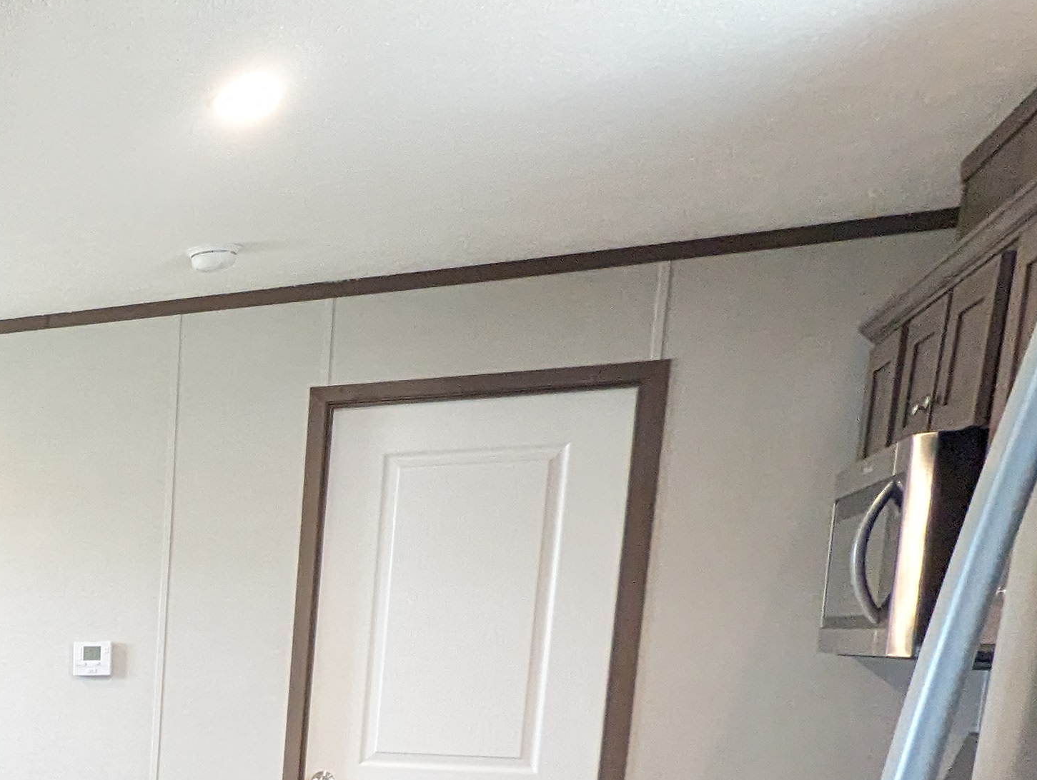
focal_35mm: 45
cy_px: 853
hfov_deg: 31.3
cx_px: -344
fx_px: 1350
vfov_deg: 29.2
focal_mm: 2.35
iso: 952
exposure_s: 1/60
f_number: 2.2
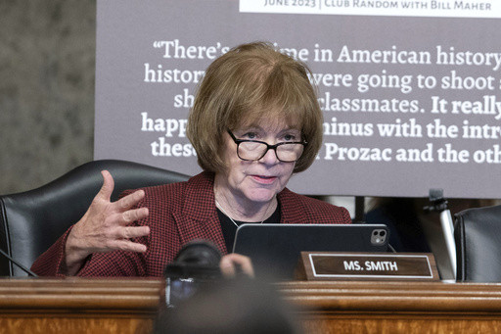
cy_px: 167
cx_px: 250
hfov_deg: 5.2
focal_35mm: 400
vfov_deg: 3.4
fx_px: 5565
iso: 2500
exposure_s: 1/320
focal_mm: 400
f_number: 4
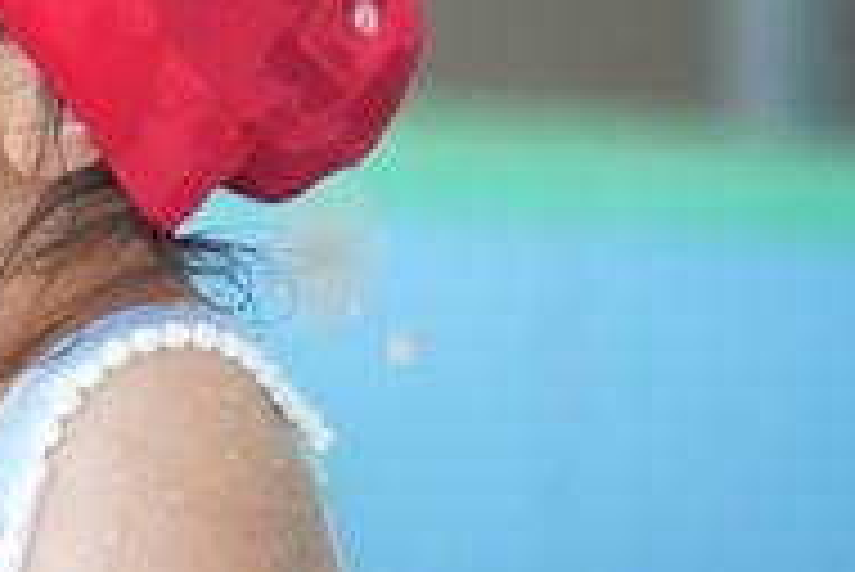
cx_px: -32
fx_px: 14476
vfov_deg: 2.3
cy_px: -20
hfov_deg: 3.4
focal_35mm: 609
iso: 8000
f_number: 6.3
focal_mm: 193
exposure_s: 1/640
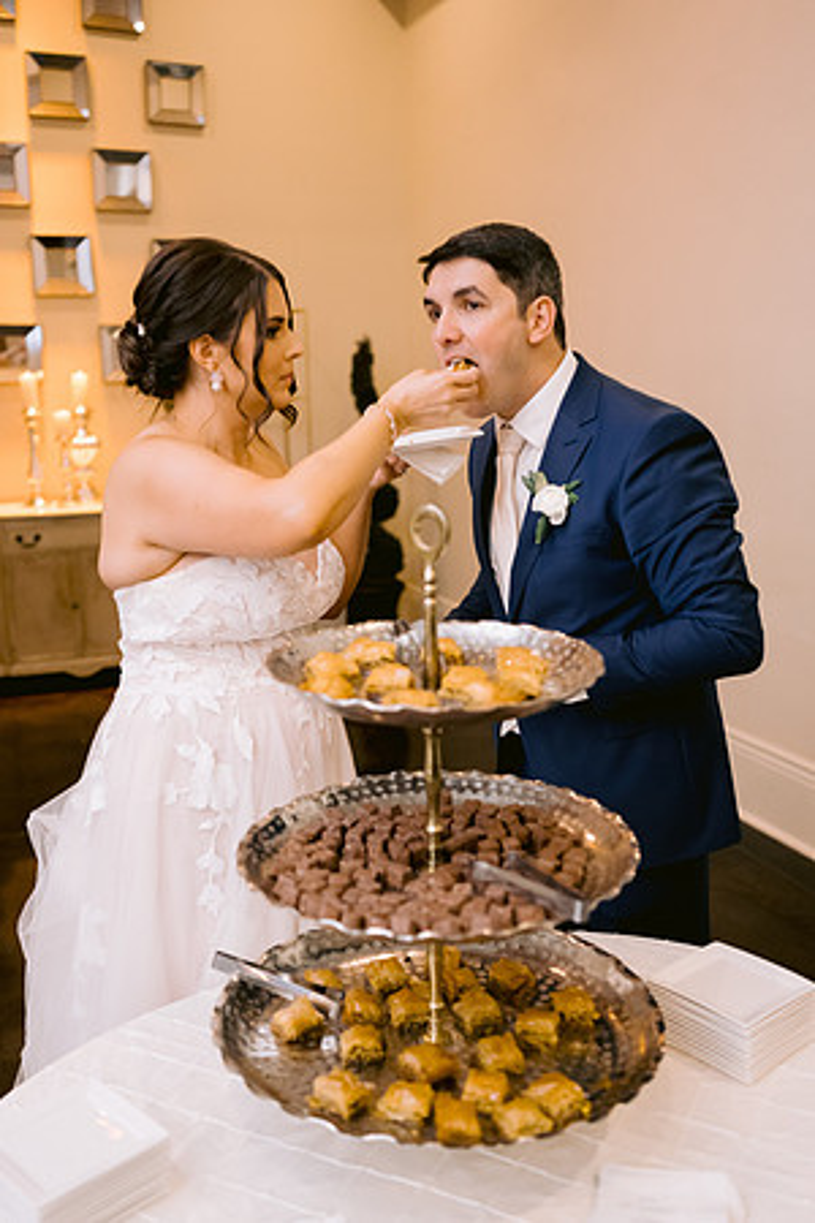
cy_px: 612
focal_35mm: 35
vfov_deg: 54.4
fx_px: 1188
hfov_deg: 37.9
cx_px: 408
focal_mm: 35
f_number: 2.2
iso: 1600
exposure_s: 1/125
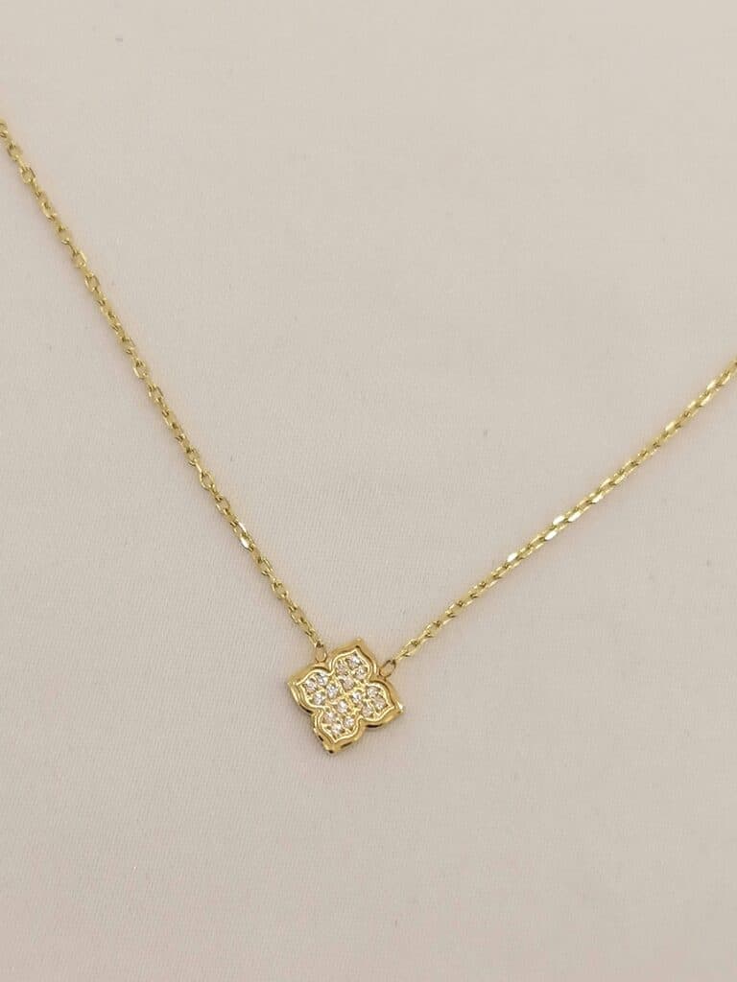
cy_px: 491
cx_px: 368
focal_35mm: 81
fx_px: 2299
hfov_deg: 18.2
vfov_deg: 24.1
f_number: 1.8
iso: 100
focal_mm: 4.75
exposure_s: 1/50
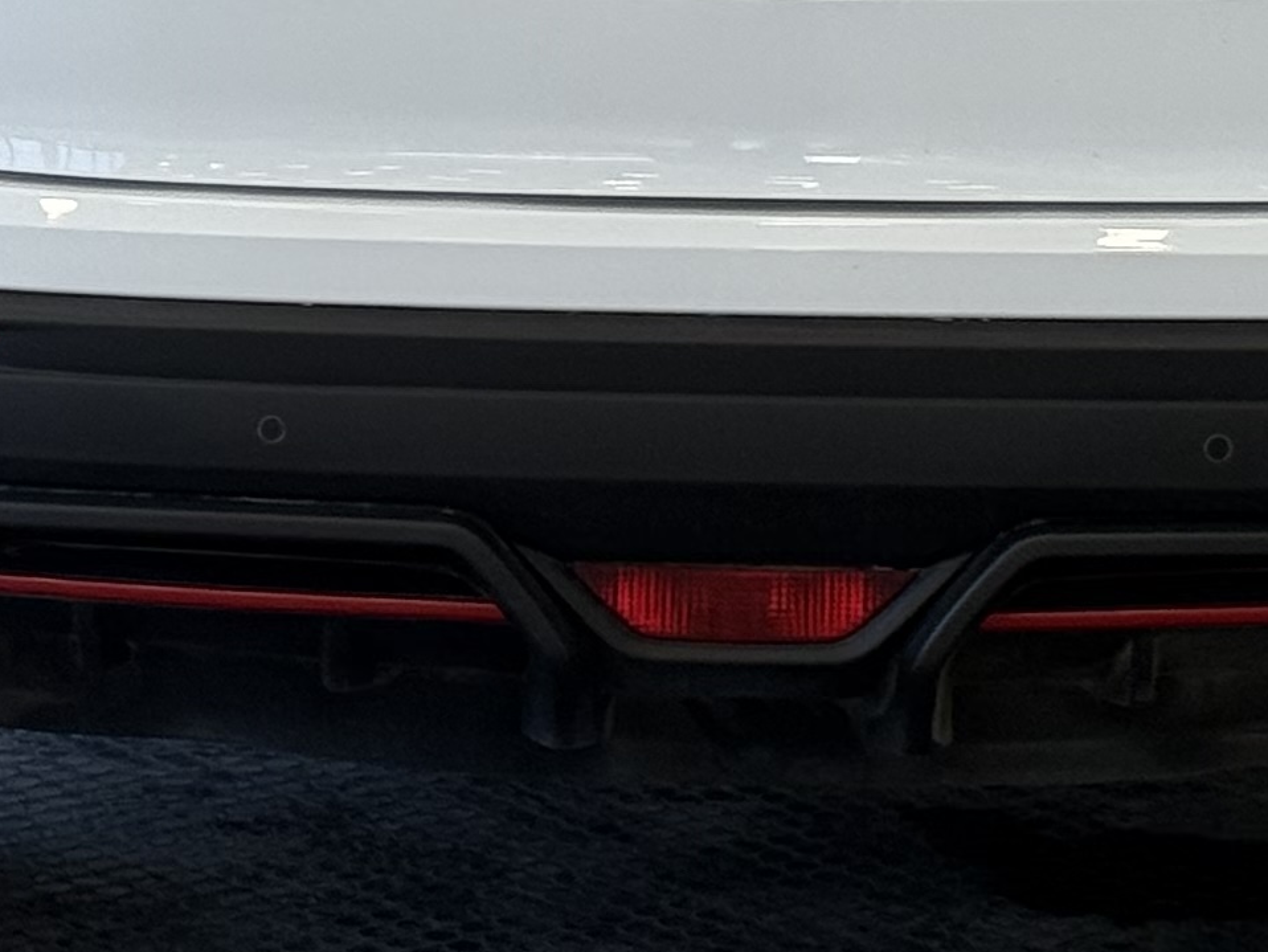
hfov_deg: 9.8
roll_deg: -0.7
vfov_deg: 7.2
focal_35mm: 202
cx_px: 649
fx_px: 7401
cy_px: -691
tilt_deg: -4.7
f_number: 1.78
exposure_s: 1/122
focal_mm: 6.76
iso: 64
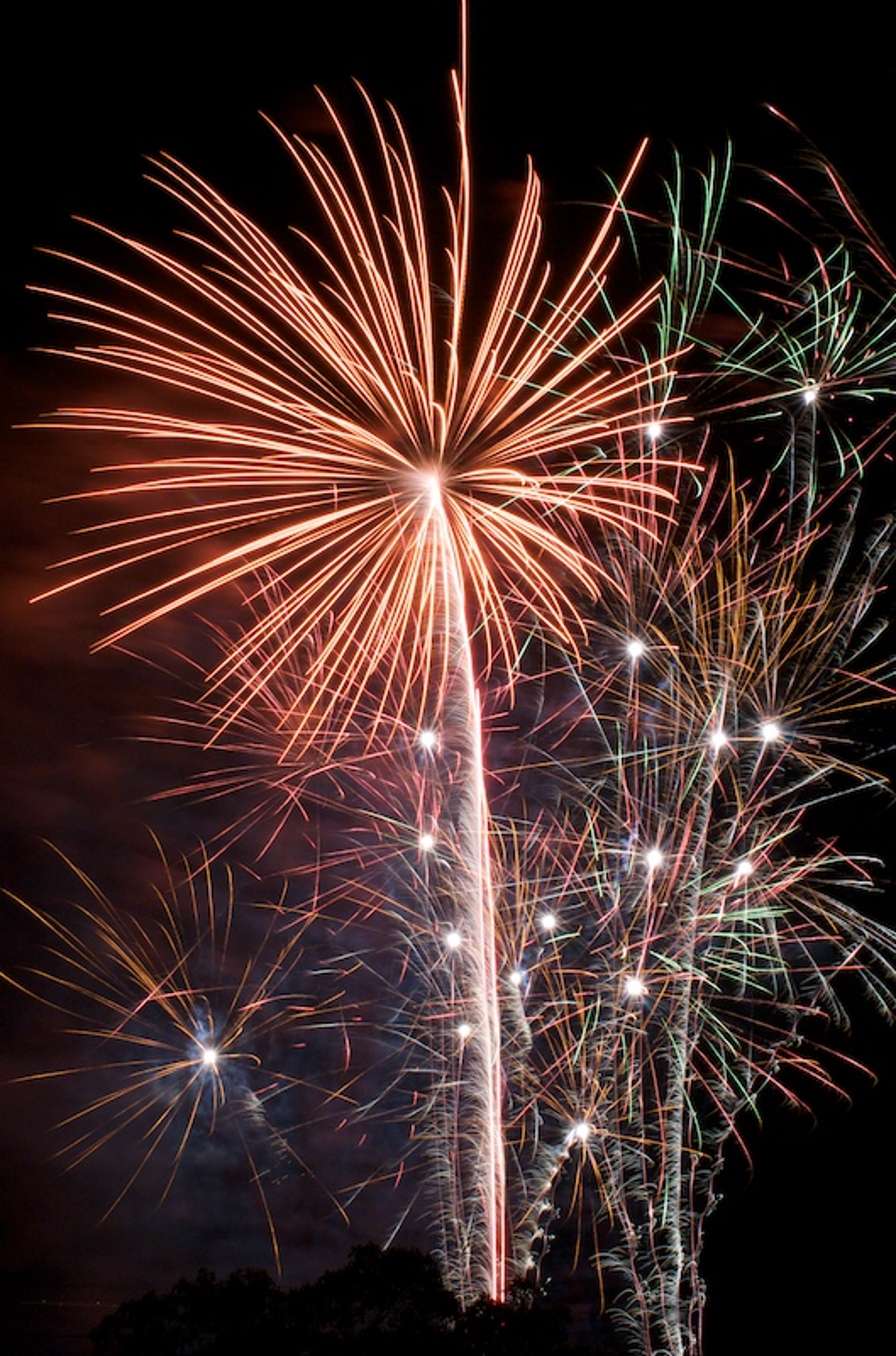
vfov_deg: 53.2
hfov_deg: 36.7
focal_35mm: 36
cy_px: 678
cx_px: 448
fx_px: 1352
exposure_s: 4
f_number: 18
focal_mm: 24
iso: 400
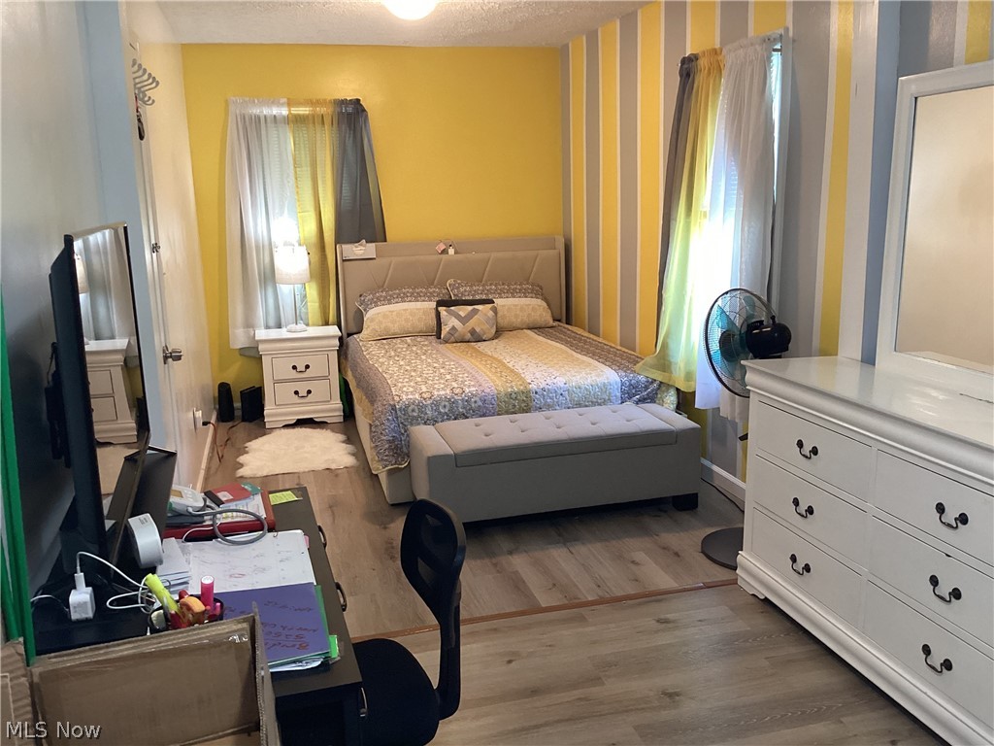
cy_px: 373
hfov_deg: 58.4
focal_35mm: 31
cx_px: 497
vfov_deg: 45.4
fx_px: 890
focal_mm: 3.3
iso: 200
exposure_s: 1/50
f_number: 2.4
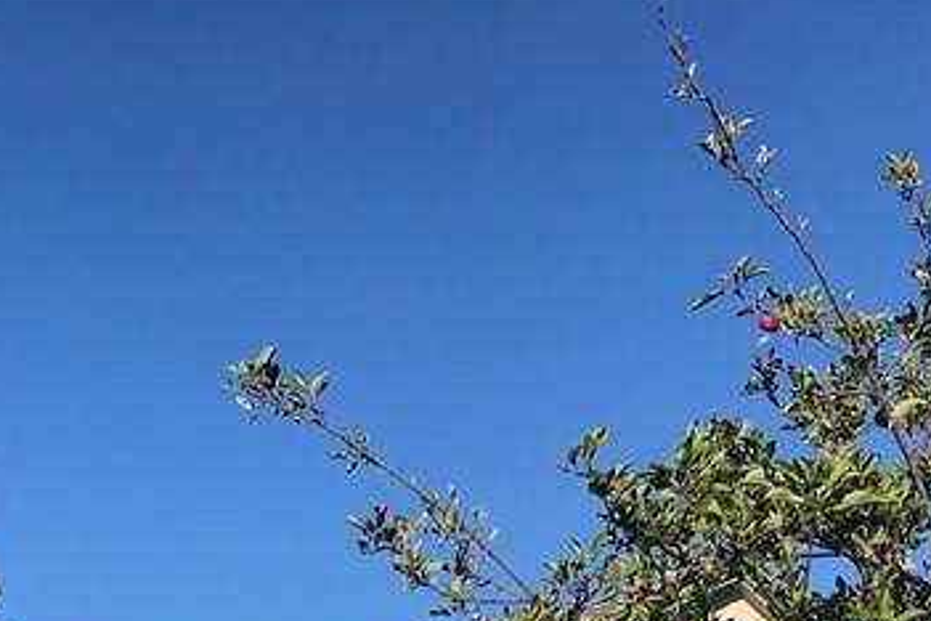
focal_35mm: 85
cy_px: 998
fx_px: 2198
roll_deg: +0.7
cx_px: 281
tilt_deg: +5.1
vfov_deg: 14.7
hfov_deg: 23.8
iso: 20
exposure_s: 1/2740
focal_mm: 3.99
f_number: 1.8
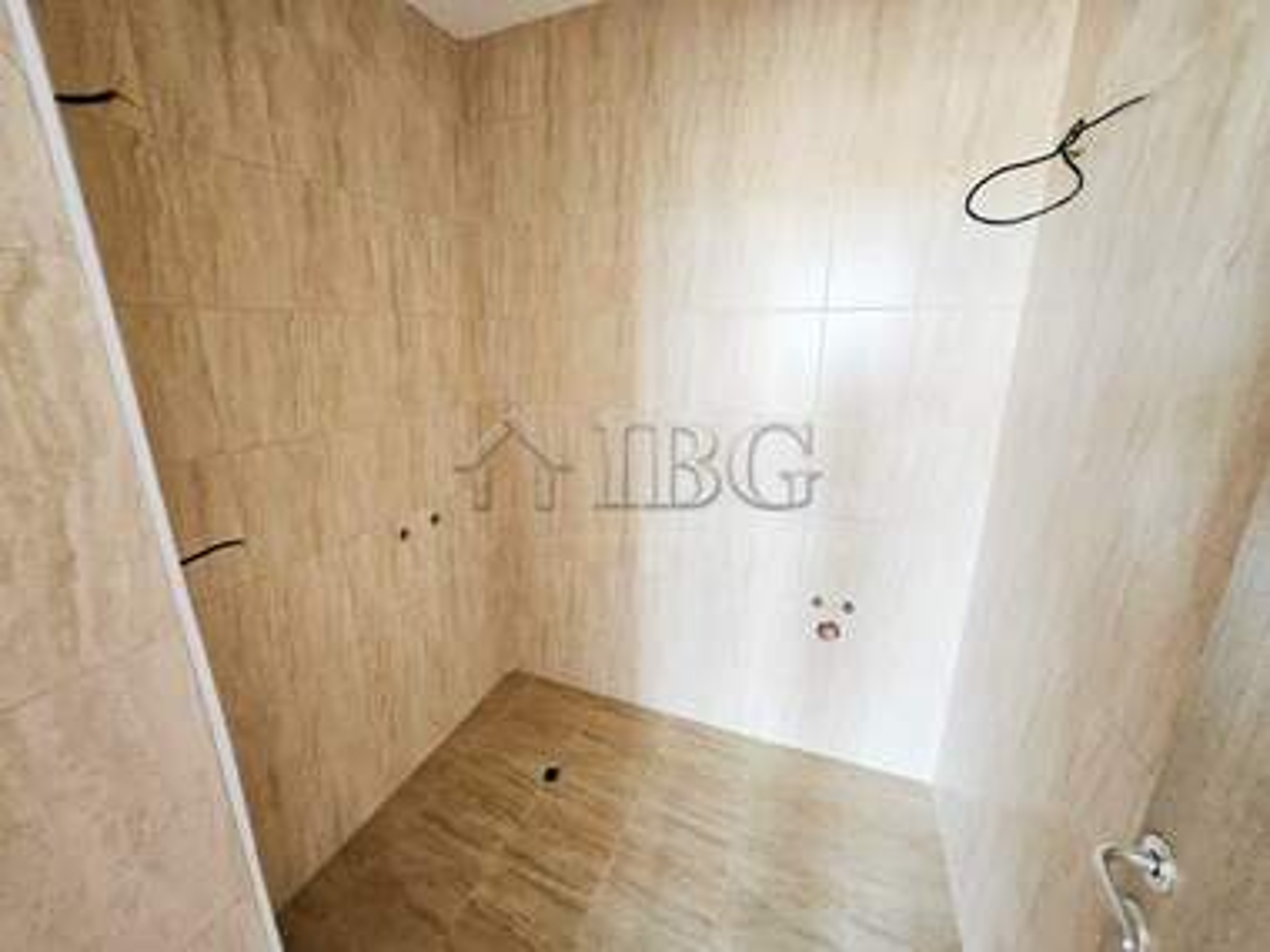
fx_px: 477
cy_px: 476
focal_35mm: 13
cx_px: 635
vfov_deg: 89.9
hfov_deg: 106.2
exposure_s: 1/50
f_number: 2.2
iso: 400
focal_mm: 1.7
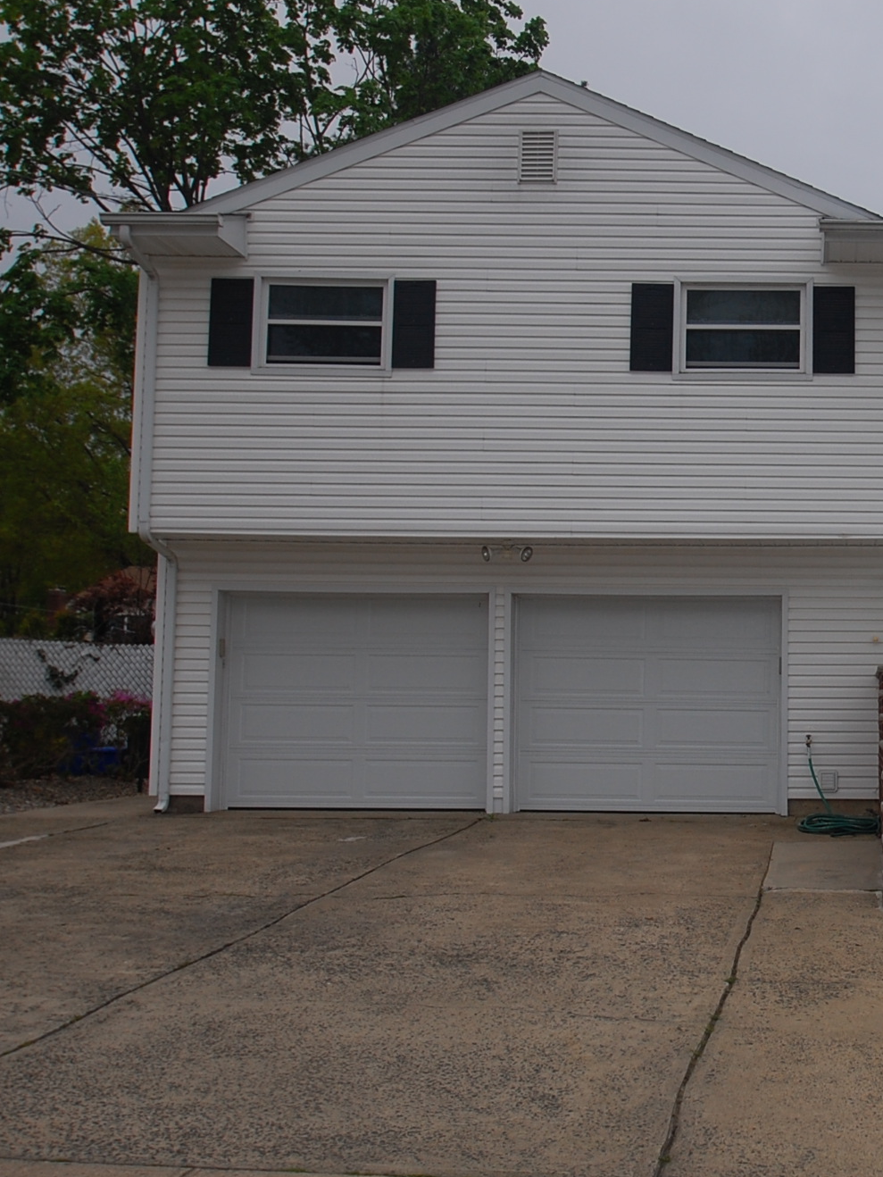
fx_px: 1592
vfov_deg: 40.6
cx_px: 921
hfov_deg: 28.7
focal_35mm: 47
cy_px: 612
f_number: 6.3
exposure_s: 1/250
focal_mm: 19
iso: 200
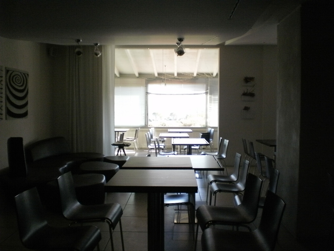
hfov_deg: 49.0
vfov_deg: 37.7
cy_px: 126
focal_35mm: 38
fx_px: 367
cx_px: 167
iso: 320
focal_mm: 6.3
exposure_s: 1/250
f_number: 3.1
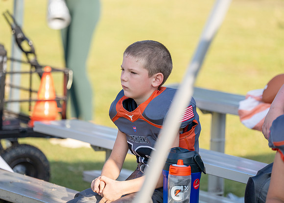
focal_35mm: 185
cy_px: 94
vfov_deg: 7.8
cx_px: 137
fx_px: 1491
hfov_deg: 10.9
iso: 320
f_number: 2.8
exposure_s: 1/2500
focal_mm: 160
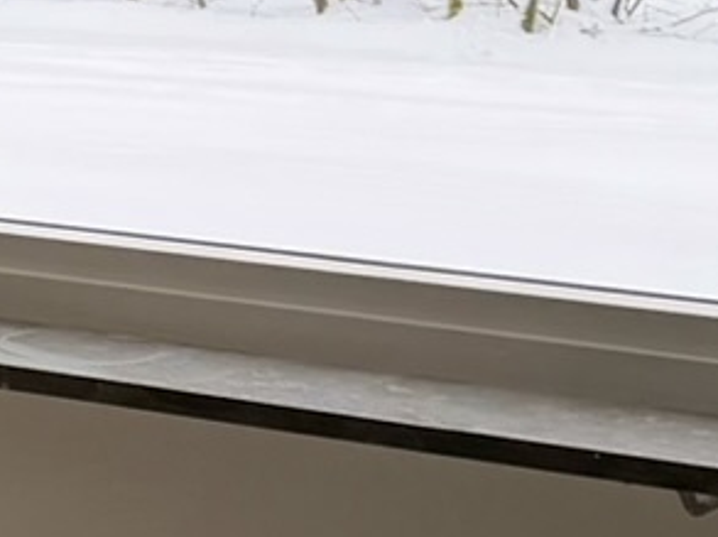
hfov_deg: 10.2
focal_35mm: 168
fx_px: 3480
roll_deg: -0.2
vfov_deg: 8.8
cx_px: -1010
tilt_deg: -6.3
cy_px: 88
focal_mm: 6.76
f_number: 1.78
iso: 100
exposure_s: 1/351
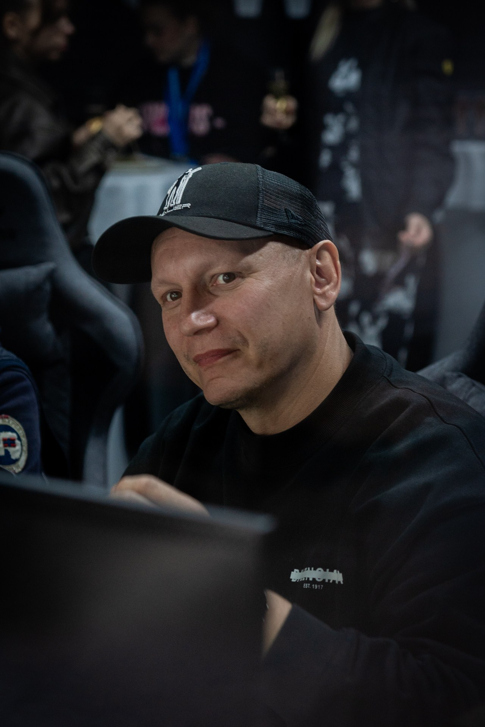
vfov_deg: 26.0
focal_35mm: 78
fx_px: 1576
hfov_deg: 17.5
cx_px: 242
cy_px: 364
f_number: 2.8
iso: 500
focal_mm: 52
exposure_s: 1/125
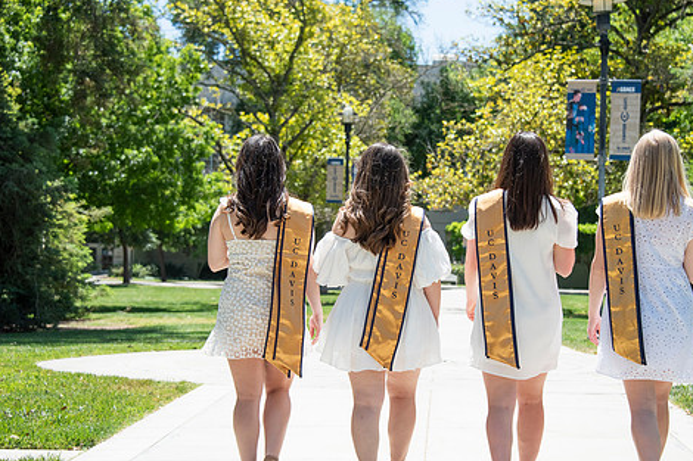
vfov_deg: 16.2
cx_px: 423
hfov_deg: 24.1
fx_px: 1616
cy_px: 278
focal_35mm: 84
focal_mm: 68
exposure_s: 1/2000
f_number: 5.6
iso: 500
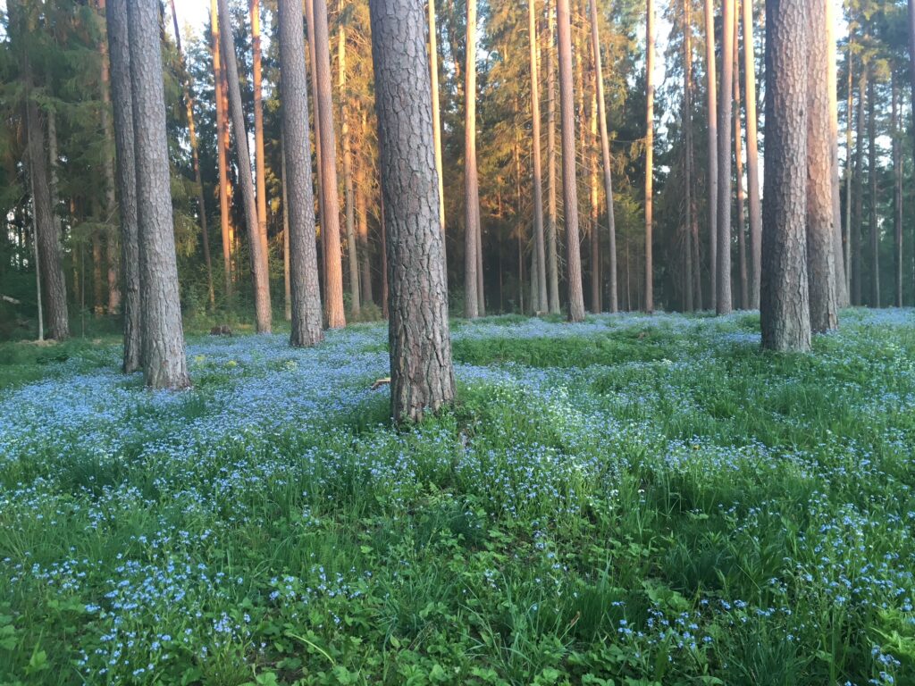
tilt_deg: -2.4
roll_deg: +2.0
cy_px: 343
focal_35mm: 29
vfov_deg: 48.2
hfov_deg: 61.7
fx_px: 767
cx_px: 458
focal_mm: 4.15
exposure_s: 1/33
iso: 25
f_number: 2.2
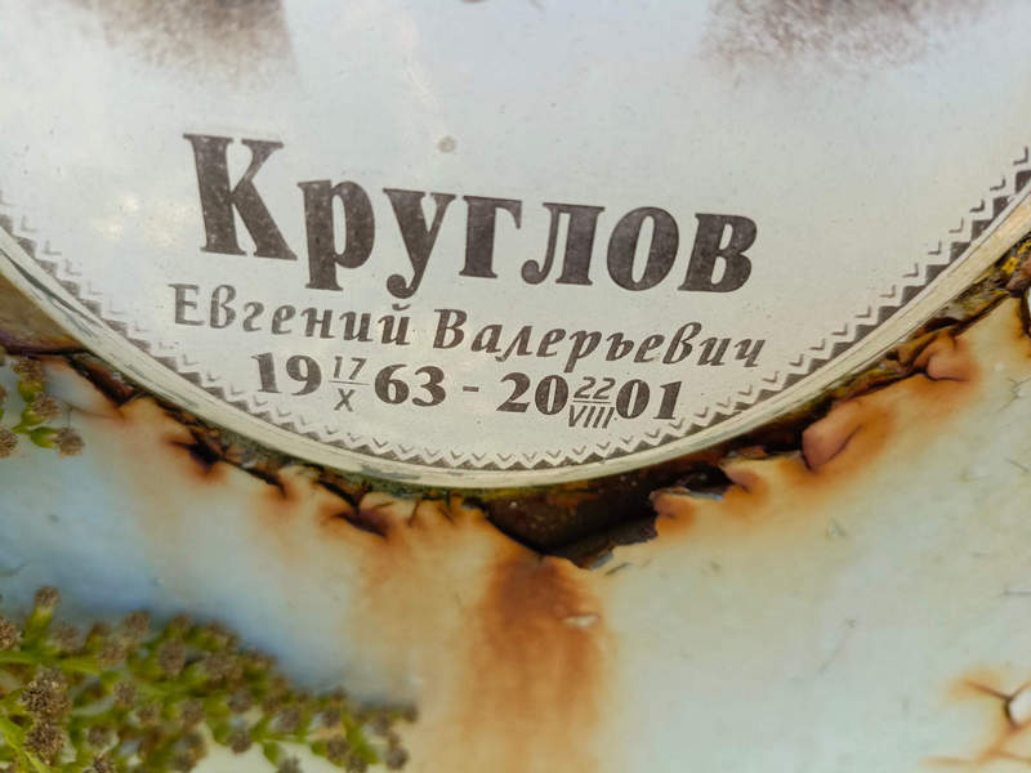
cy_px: 386
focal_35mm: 25
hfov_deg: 69.4
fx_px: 745
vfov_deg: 54.9
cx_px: 516
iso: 110
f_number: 1.69
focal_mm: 4.76
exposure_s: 1/114
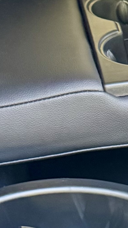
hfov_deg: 7.4
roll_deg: -3.5
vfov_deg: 14.5
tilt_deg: -37.1
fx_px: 886
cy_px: 207
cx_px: 363
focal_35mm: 147
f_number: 1.78
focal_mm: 6.76
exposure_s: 1/60
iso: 500
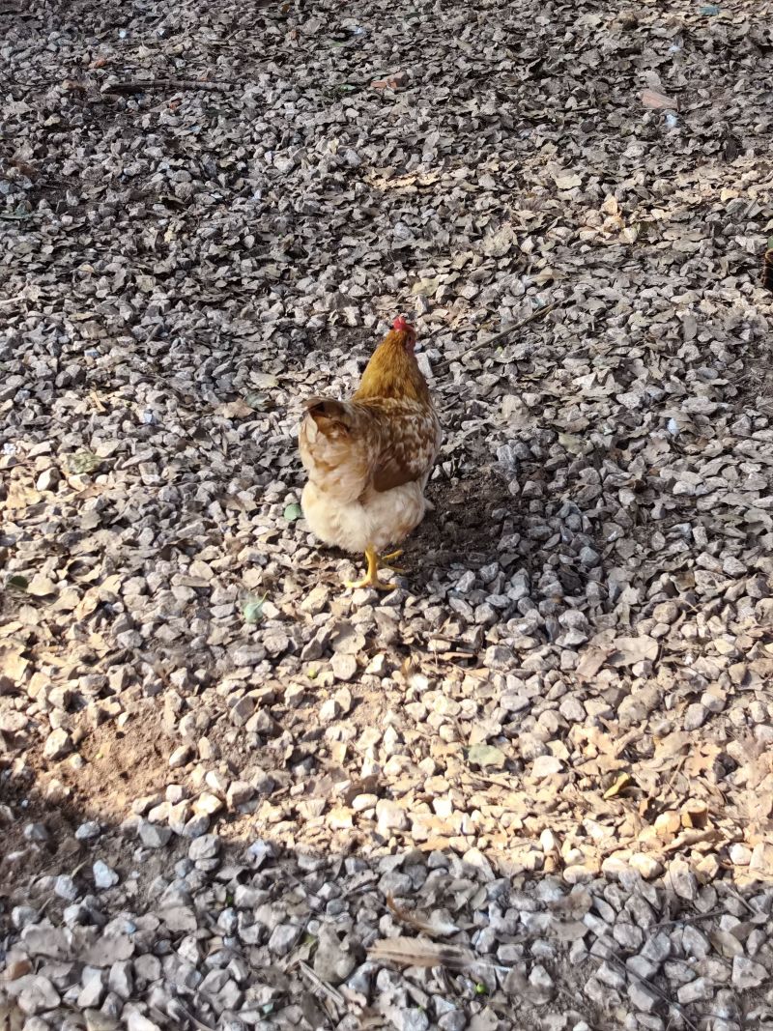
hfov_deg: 24.0
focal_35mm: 61
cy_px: 516
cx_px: 386
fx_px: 1817
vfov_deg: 31.7
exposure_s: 1/990
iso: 125
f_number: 2
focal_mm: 5.75
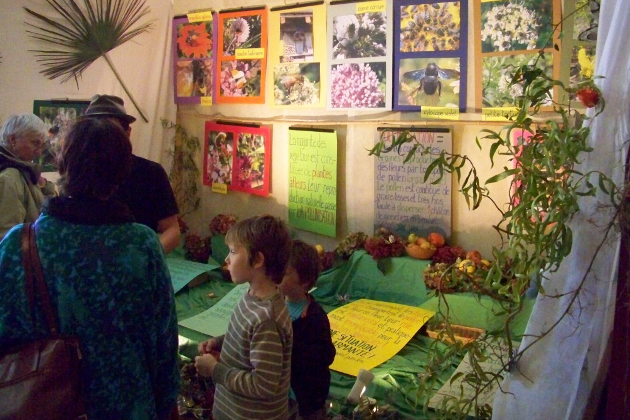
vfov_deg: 37.8
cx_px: 312
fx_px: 612
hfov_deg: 54.4
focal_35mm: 35
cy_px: 185
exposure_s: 1/200
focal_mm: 5.85
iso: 1600
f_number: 2.8
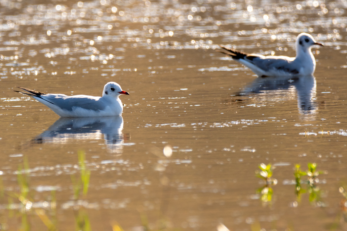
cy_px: 116
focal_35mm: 555
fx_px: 5349
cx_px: 174
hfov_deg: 3.7
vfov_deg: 2.5
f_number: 7.1
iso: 400
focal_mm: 370
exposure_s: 1/640
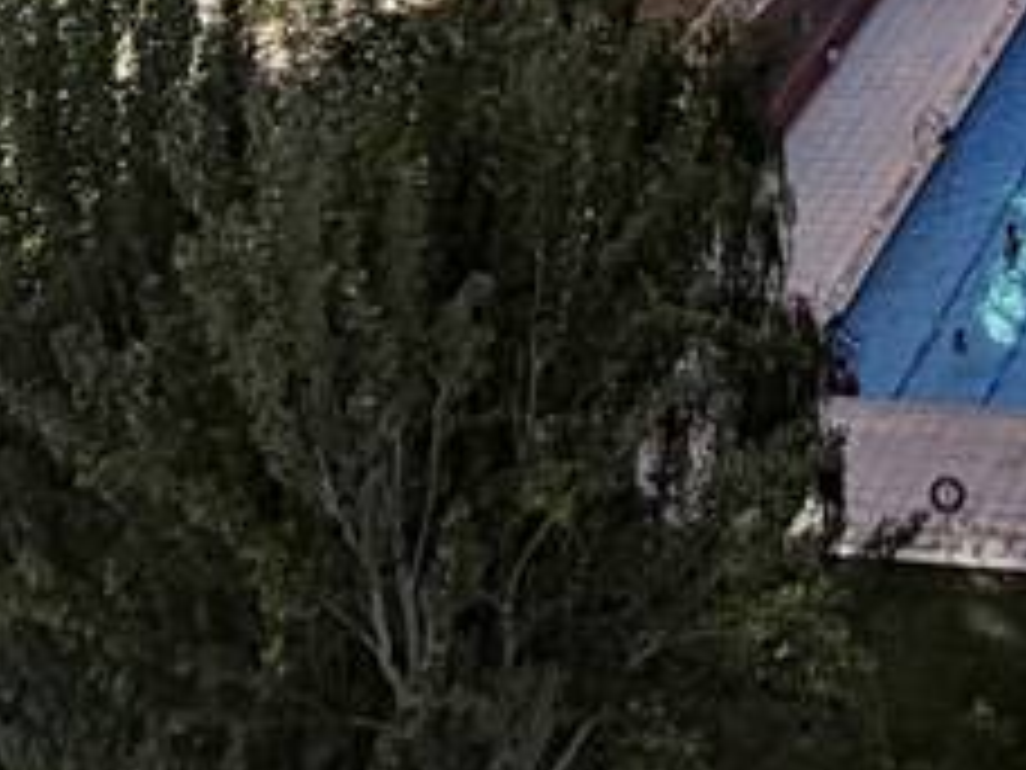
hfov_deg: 18.6
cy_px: -1340
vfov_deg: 11.6
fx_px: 2727
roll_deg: +1.3
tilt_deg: -0.3
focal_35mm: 92
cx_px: 1570
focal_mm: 2.22
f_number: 2.2
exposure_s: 1/770
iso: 25
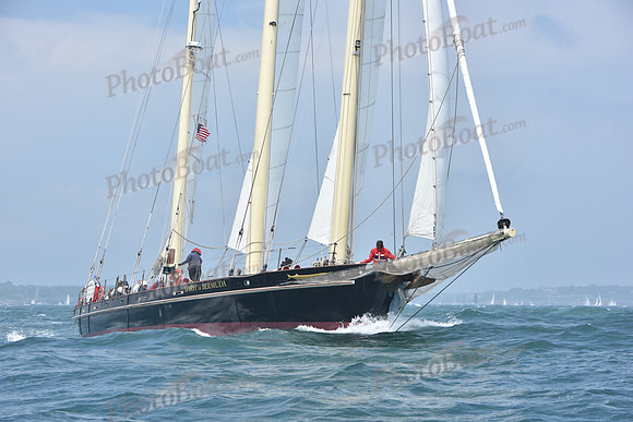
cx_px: 316
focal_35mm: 105
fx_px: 1847
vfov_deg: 13.0
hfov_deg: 19.5
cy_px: 211
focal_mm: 105
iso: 320
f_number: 8
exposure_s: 1/1000
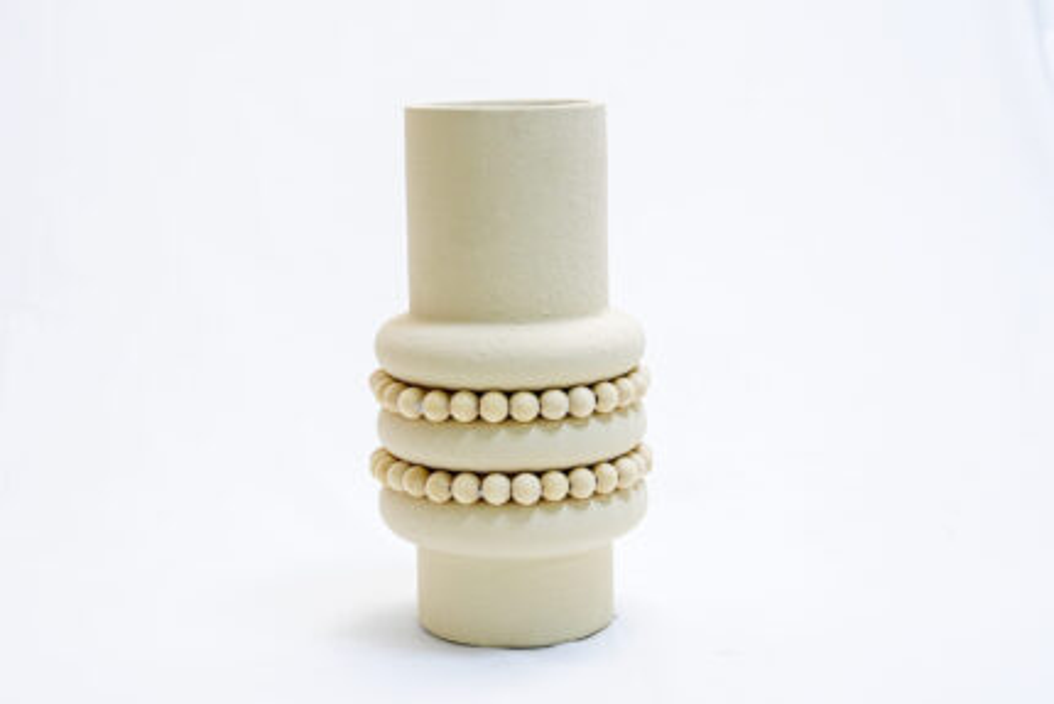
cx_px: 527
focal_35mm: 70
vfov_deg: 19.5
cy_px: 352
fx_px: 2050
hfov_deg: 28.8
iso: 3200
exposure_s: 1/200
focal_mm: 70
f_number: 8
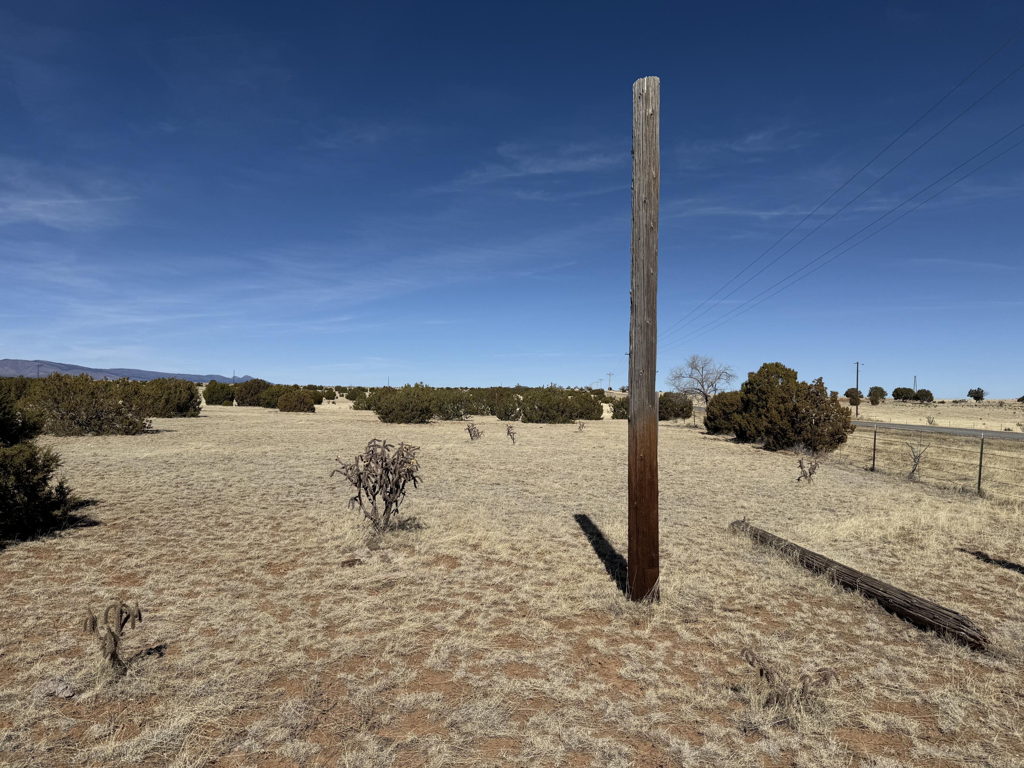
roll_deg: -1.4
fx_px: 710
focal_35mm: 24
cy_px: 384
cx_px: 512
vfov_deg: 56.8
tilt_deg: +0.6
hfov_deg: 71.6
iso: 80
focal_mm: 6.76
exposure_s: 1/10309
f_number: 1.78
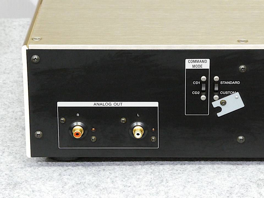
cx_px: 132
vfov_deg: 9.8
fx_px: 1152
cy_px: 99
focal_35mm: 151
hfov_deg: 13.1
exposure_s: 1/10
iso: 1600
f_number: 7.1
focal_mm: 27.1
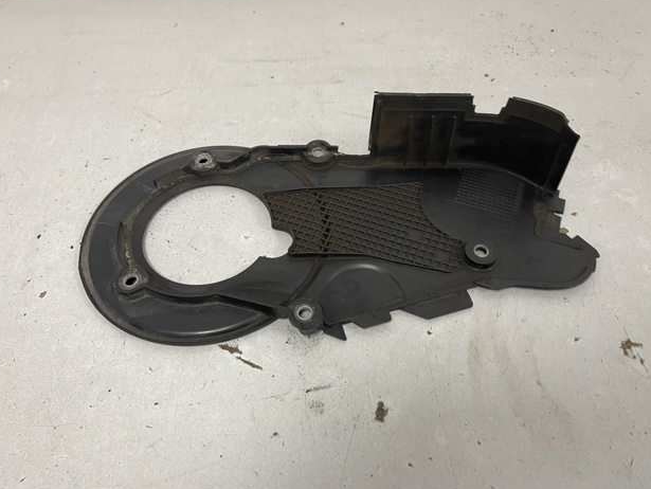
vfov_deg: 53.1
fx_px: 489
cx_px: 322
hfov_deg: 67.3
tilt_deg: -50.7
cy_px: 239
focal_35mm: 26
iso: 80
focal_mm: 5.1
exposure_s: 1/50
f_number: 1.6
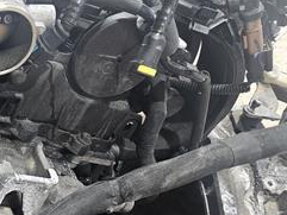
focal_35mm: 61
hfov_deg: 27.8
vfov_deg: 22.9
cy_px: 225
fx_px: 506
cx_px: -56
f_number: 1.8
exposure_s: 1/100
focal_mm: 5.4
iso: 320
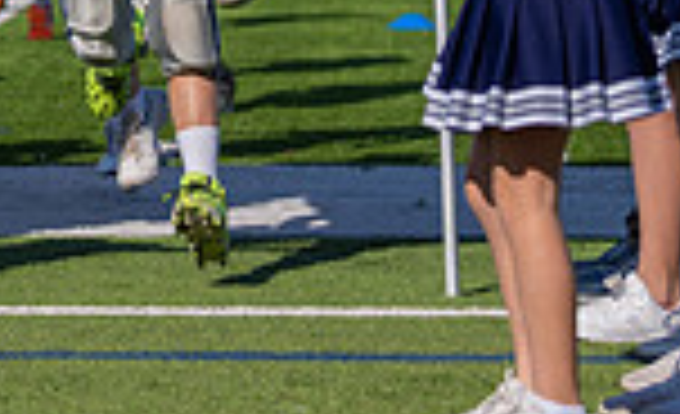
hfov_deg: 6.4
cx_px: -303
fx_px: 6054
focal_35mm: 329
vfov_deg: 3.9
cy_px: -288
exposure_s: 1/2500
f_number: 3.5
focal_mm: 79
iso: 125
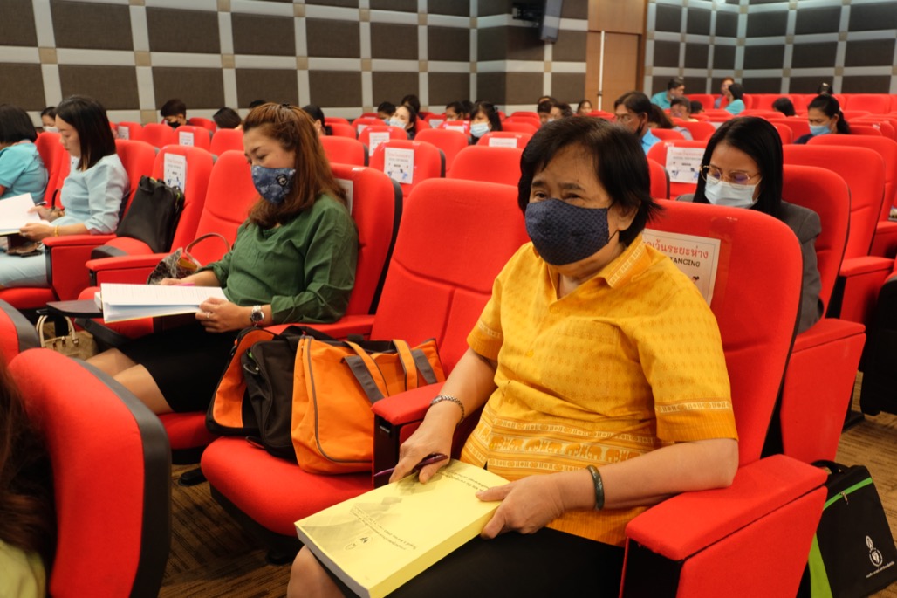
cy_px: 299
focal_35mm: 30
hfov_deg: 61.9
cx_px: 448
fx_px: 747
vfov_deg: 43.6
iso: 400
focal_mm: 20.1
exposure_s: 1/18
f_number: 3.8
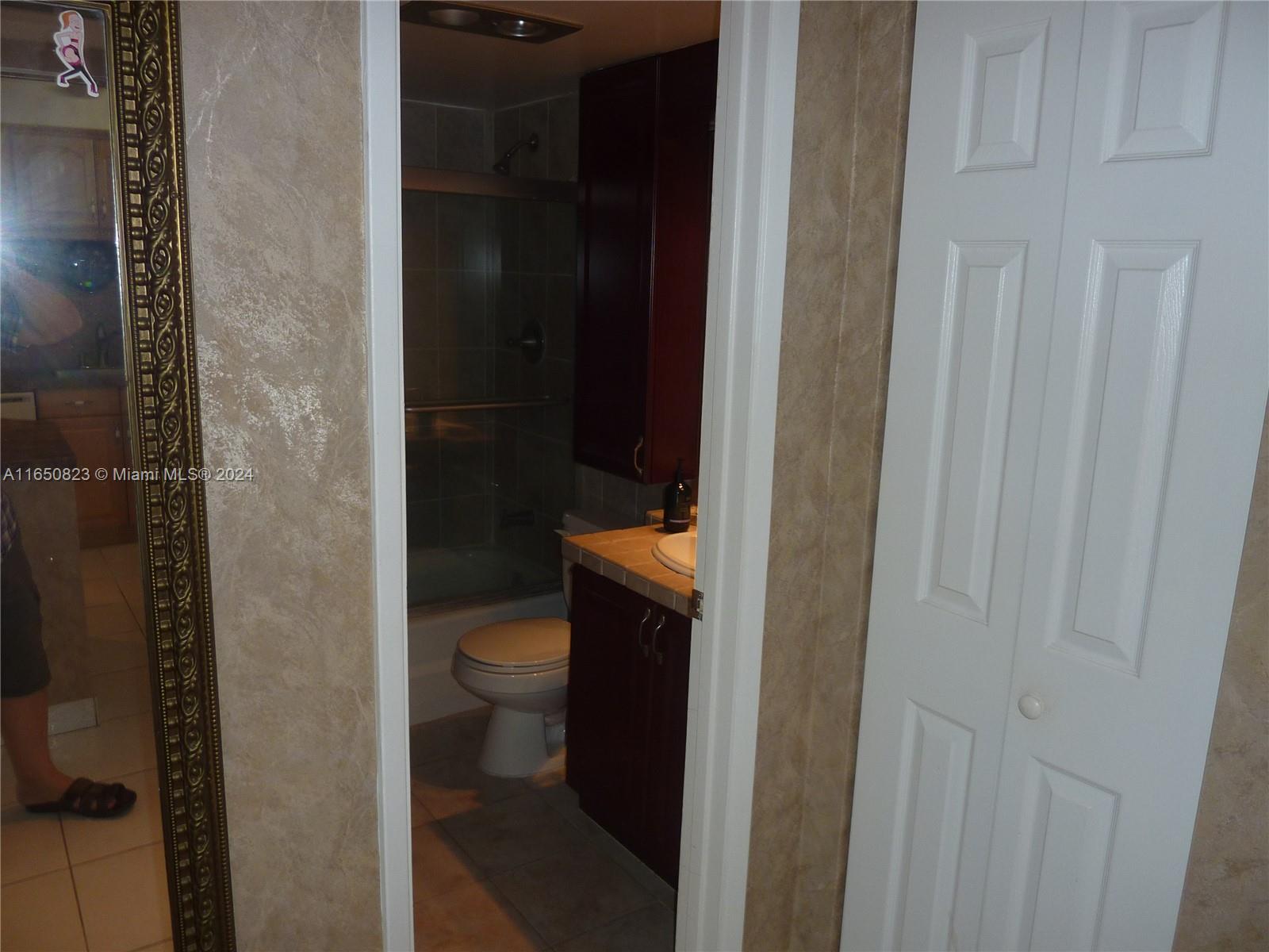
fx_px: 916
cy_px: 476
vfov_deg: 54.9
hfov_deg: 69.4
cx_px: 634
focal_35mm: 25
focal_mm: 4.1
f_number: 3.3
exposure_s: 1/30
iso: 100
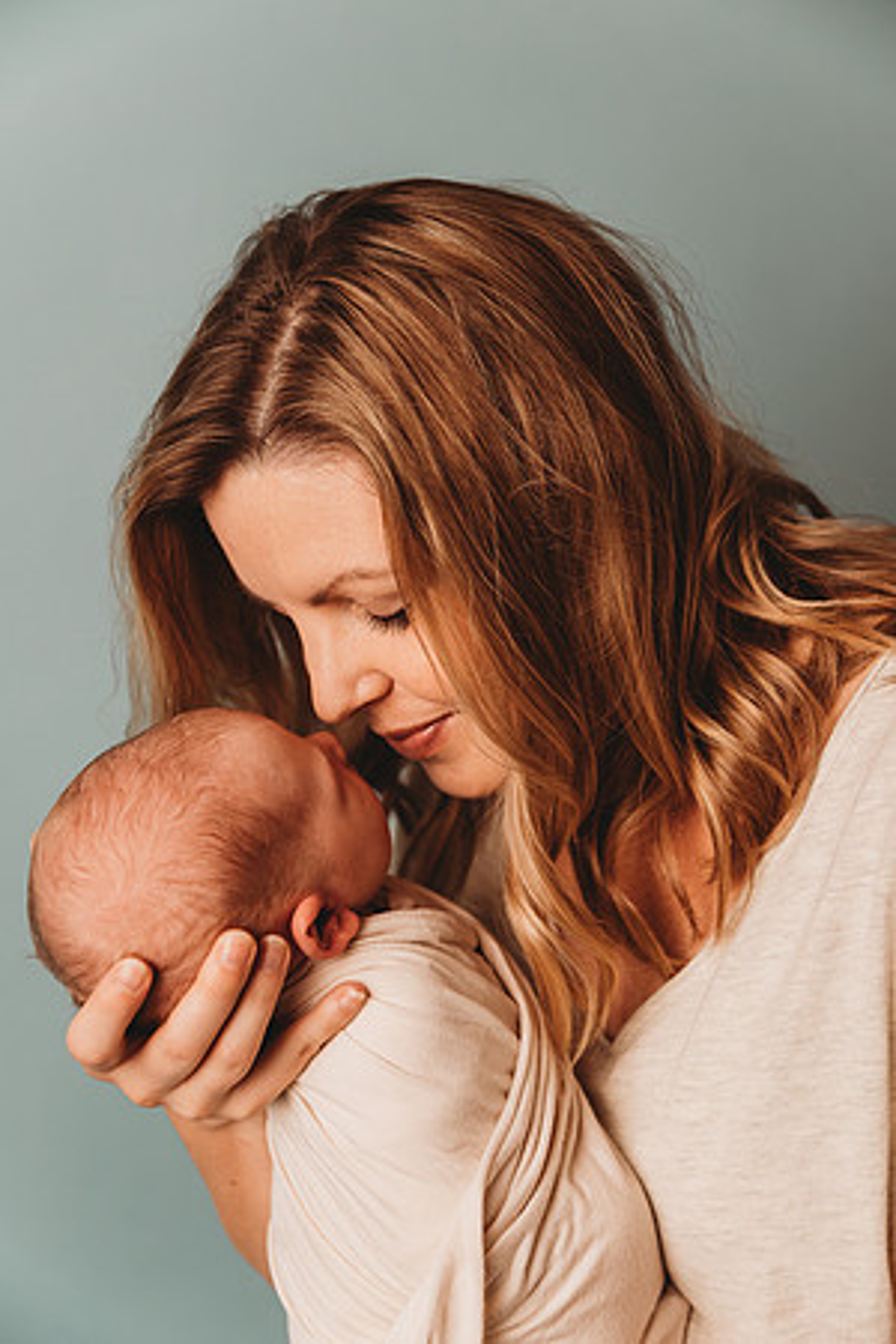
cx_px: 448
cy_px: 672
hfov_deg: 26.0
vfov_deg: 38.2
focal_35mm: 52
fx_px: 1941
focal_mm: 52
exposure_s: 1/160
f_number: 4.5
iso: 160
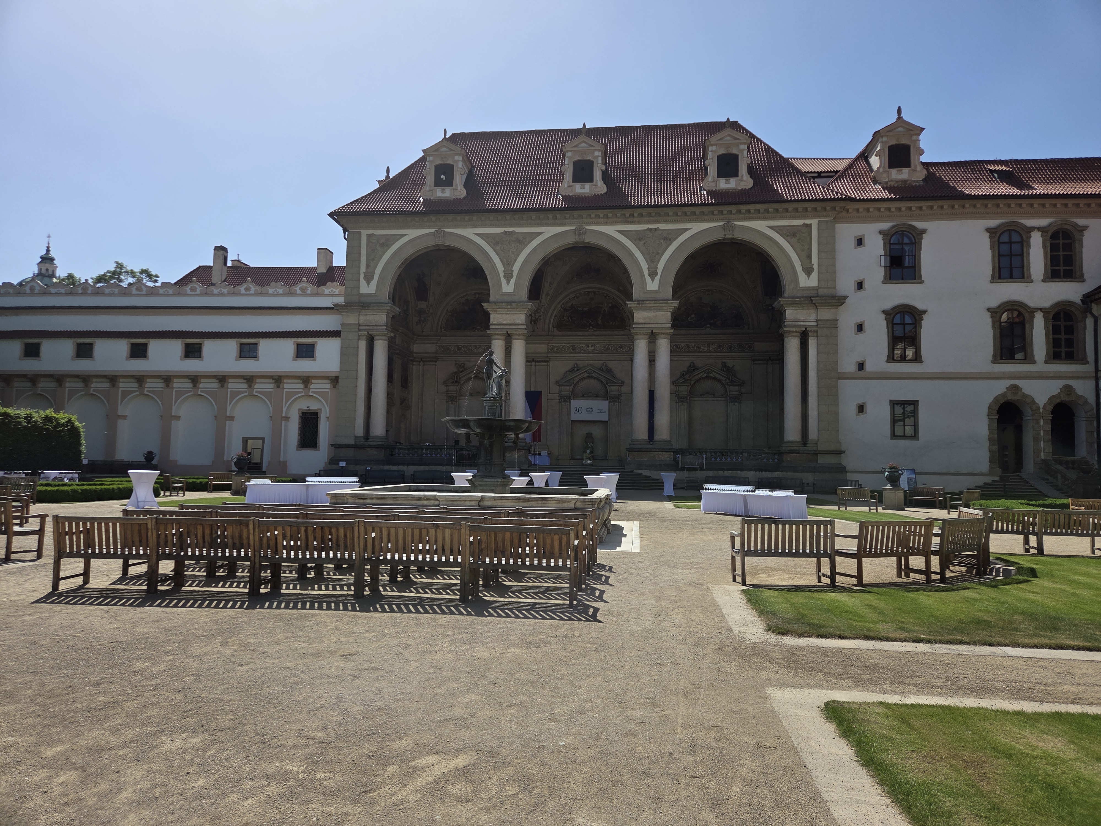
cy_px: 413
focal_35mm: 23
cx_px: 550
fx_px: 732
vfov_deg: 58.9
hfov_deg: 73.9
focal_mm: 5.4
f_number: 1.8
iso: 80
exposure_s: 1/7075
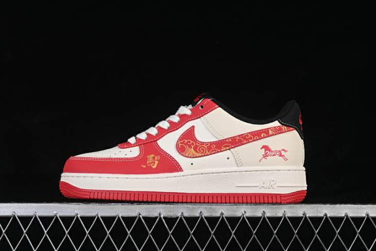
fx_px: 783
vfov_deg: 18.2
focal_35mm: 75
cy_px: 126
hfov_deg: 27.0
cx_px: 188
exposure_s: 1/80
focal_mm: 50
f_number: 8
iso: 160
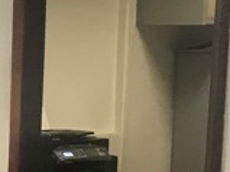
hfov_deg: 9.6
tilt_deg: -9.1
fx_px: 1195
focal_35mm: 180
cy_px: 257
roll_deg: +0.6
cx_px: -334
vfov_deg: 8.1
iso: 40
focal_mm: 3.99
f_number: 1.8
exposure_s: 1/15
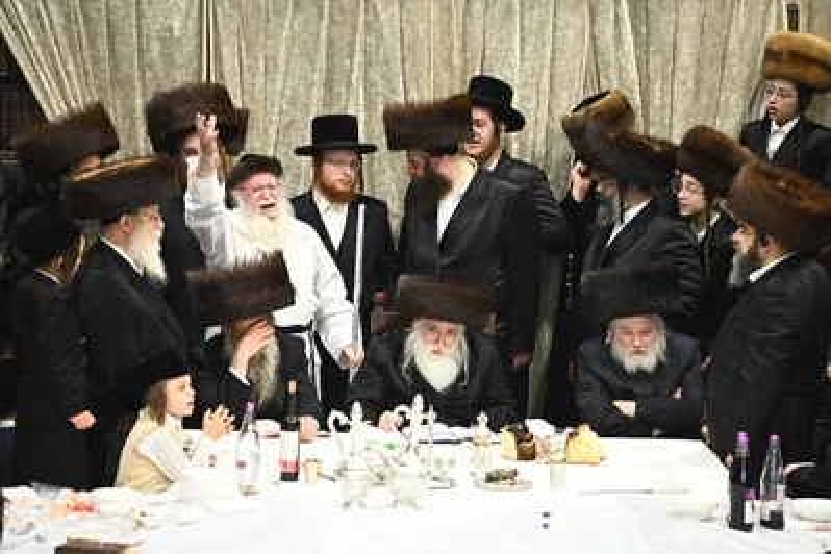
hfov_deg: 10.3
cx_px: 416
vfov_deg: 6.9
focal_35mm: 200
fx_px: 4616
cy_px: 277
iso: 1600
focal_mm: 200
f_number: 4
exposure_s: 1/160
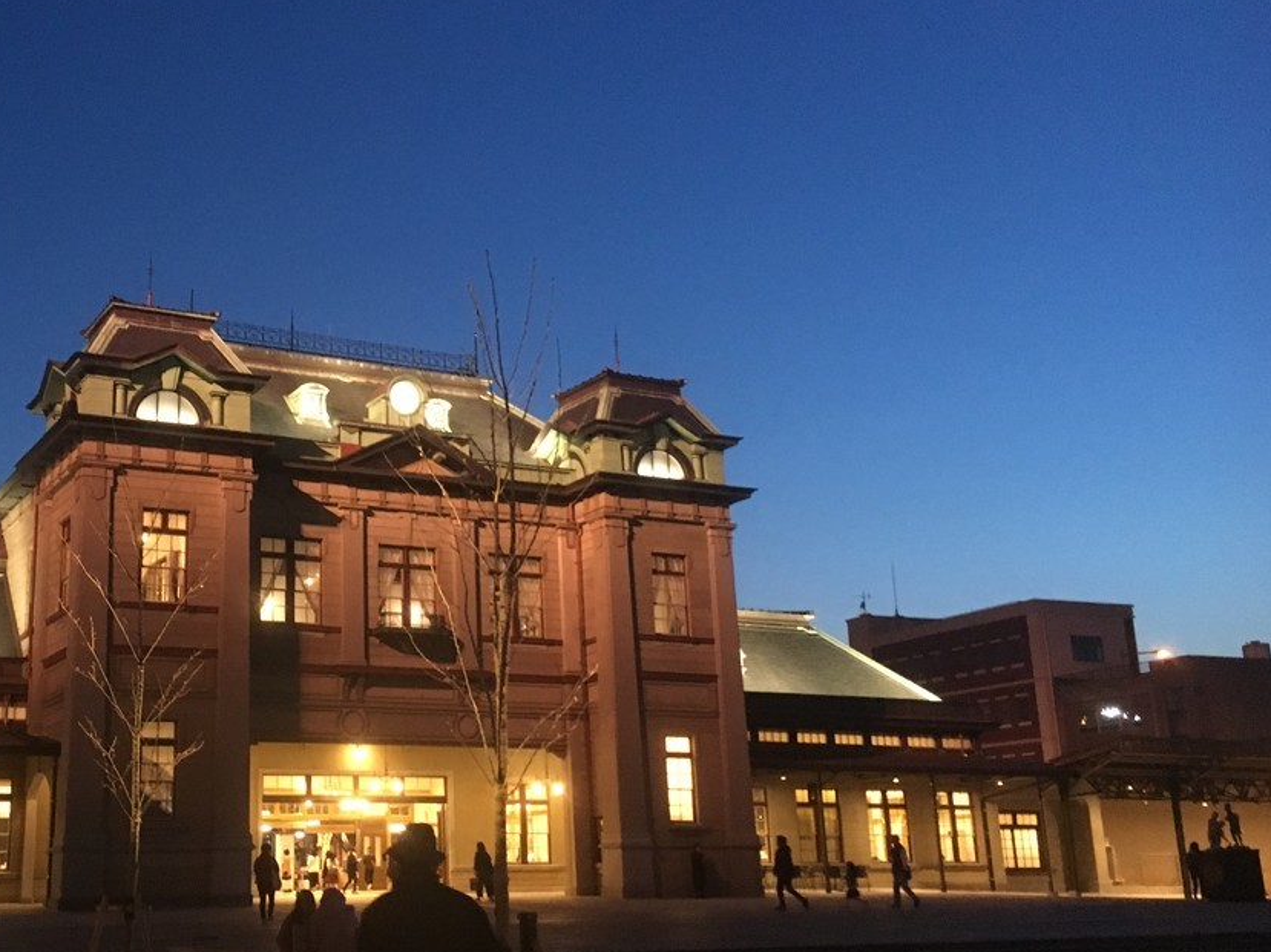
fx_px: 1541
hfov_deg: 43.9
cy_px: 475
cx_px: 388
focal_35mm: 42
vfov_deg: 34.3
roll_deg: +1.6
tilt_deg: +14.7
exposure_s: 1/15
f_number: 2.2
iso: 200
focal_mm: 4.15
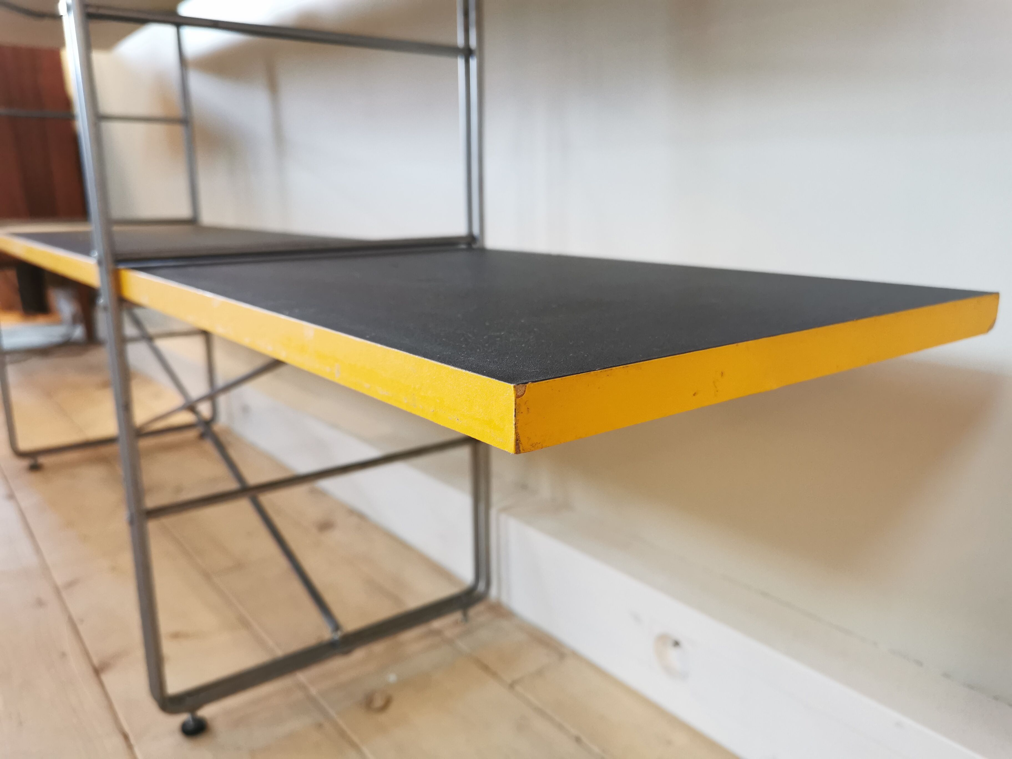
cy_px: 380
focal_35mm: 27
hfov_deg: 65.3
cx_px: 506
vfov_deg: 51.4
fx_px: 789
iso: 250
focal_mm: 5.58
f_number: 1.8
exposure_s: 1/50
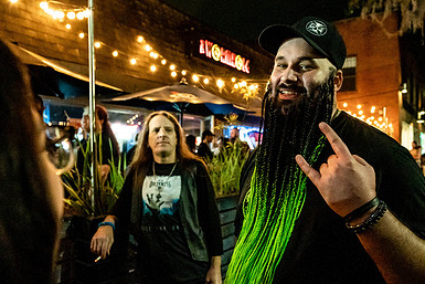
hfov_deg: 66.7
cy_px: 127
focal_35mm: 27
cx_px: 255
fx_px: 319
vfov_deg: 47.9
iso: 3200
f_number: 2.8
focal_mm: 14.6
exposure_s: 1/160
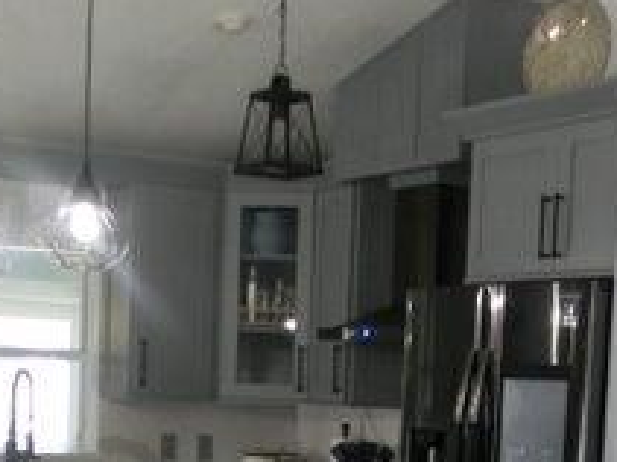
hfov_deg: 23.0
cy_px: 532
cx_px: 307
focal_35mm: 85
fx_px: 1514
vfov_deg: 16.7
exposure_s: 1/30
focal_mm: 5
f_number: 3.5
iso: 183
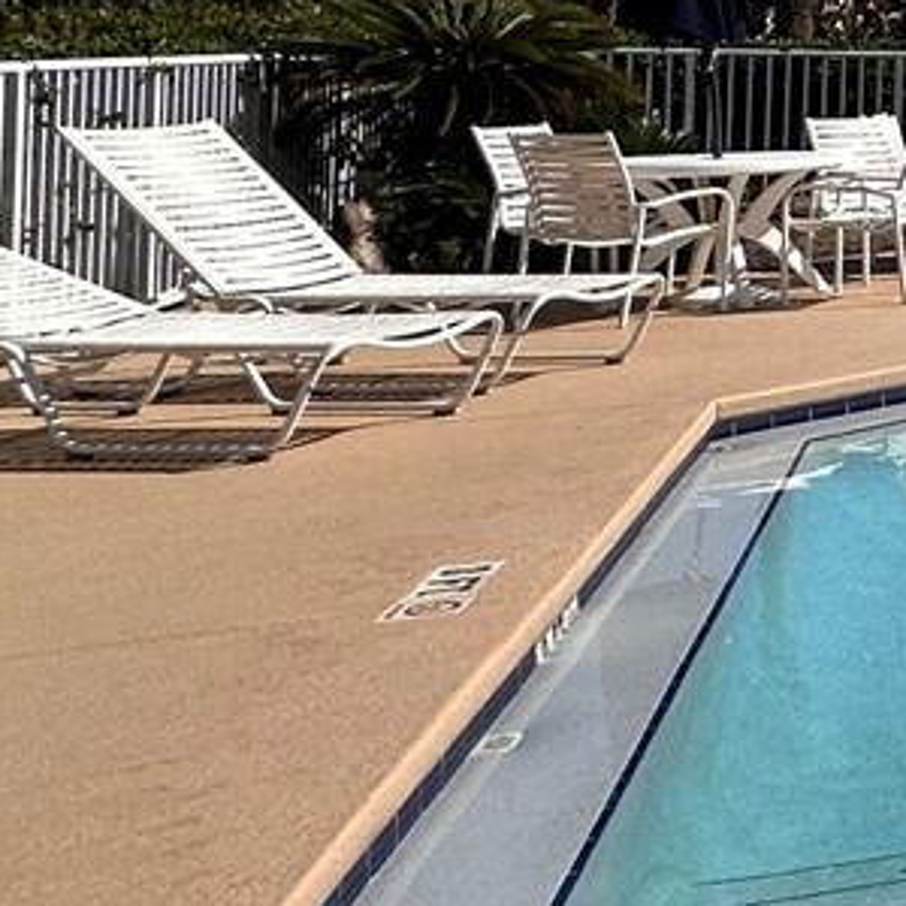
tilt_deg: +1.1
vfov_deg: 24.9
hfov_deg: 16.6
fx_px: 1954
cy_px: 15
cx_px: 1978
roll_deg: -1.7
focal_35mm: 66
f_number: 2.2
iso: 50
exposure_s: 1/3401
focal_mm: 2.22
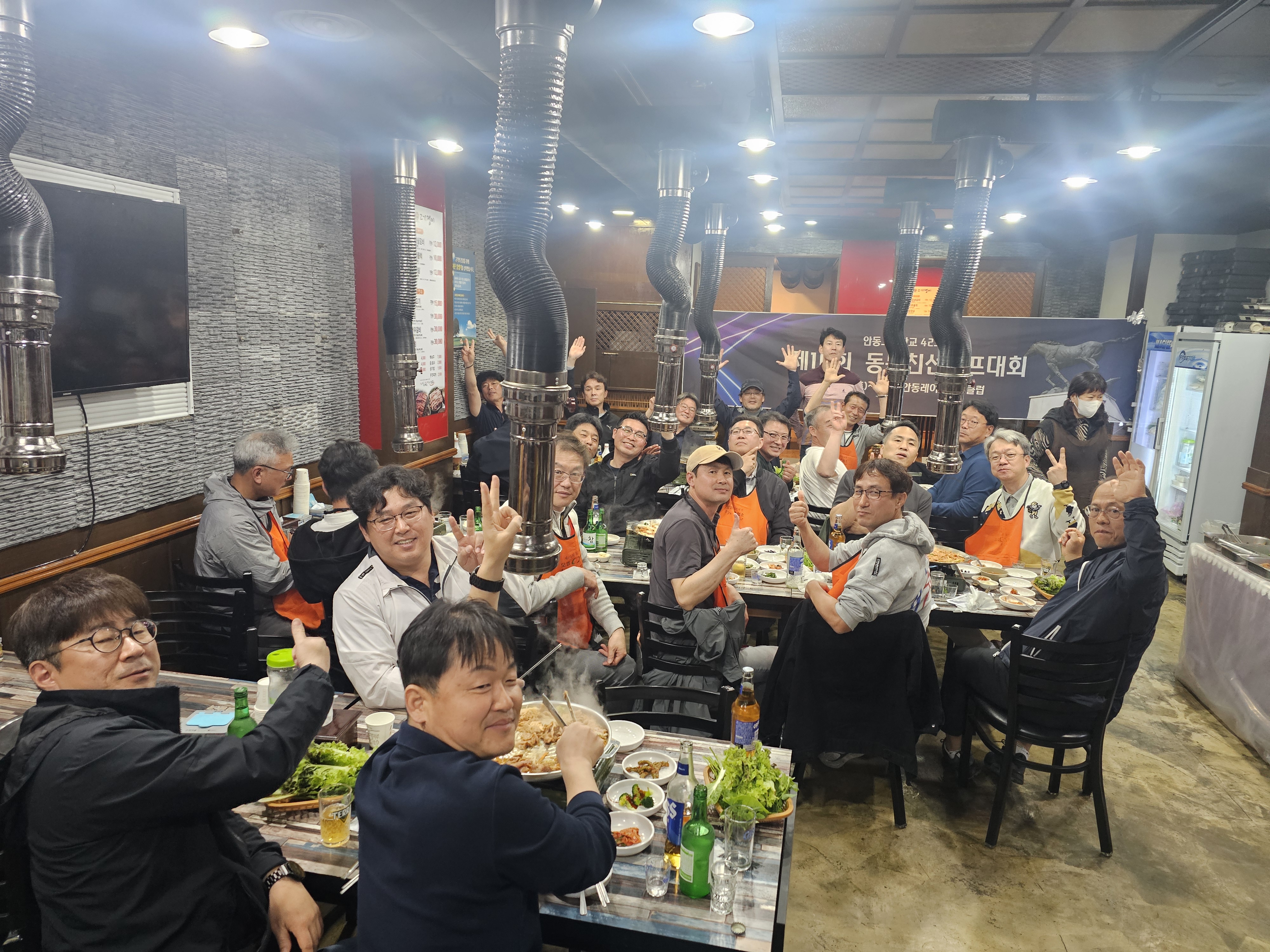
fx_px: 844
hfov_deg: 73.9
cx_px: 635
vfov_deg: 58.9
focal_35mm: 23
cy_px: 476
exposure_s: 1/120
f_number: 1.7
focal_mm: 6.3
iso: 800
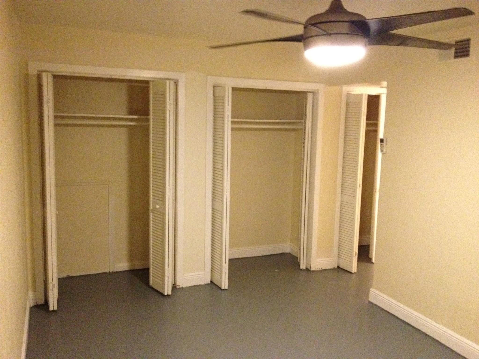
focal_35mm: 35
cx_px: 240
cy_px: 180
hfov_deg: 52.6
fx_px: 484
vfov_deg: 40.7
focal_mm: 4.28
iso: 640
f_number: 2.4
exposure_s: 1/15
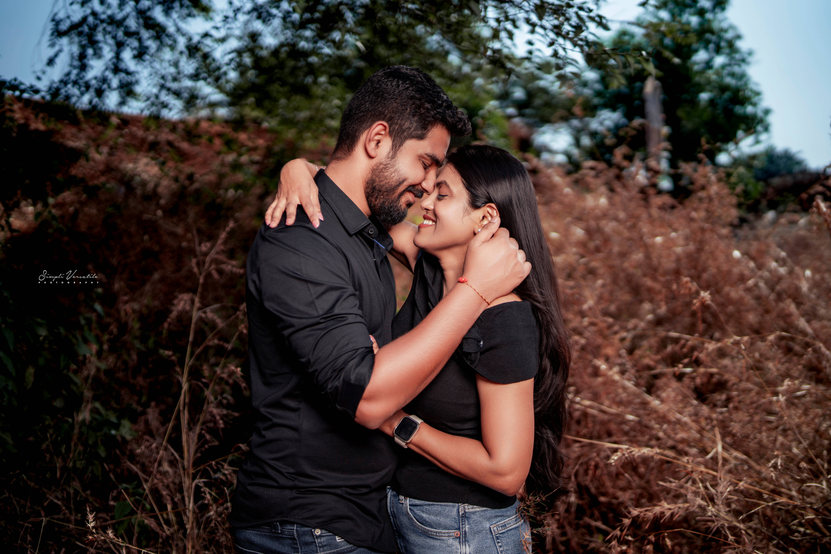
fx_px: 808
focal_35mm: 35
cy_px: 277
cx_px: 416
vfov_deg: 37.9
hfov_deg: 54.4
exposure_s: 1/6400
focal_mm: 35
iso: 50
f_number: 1.4
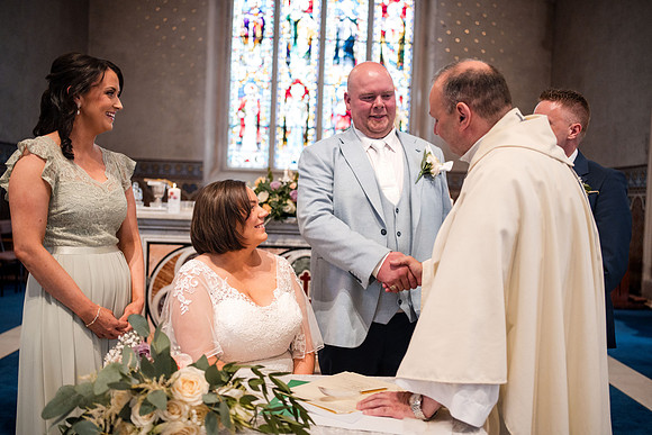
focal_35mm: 35
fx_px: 634
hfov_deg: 54.4
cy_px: 218
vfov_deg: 37.9
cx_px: 326
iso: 1600
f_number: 2.2
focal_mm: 35
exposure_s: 1/250
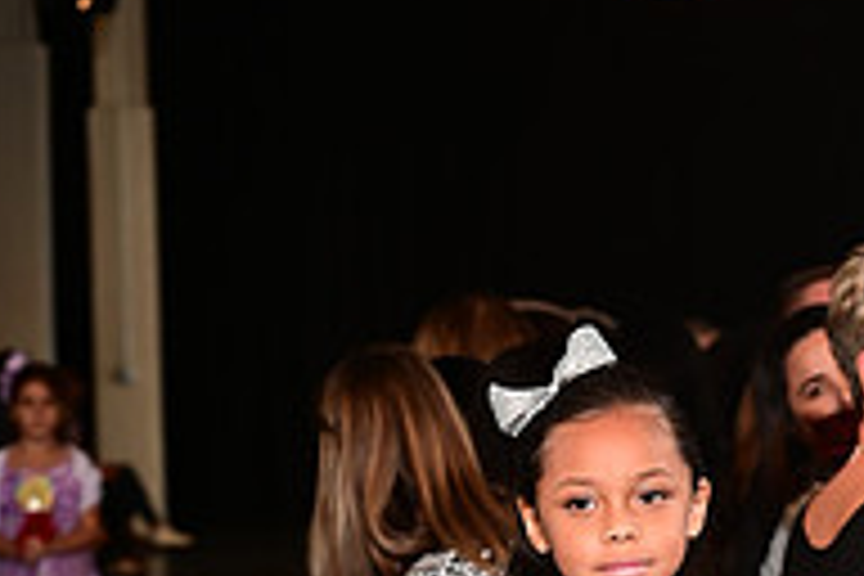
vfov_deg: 4.9
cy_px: 1197
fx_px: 6671
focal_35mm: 278
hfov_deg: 7.4
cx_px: 652
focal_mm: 92
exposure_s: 1/125
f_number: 6.3
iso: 1000
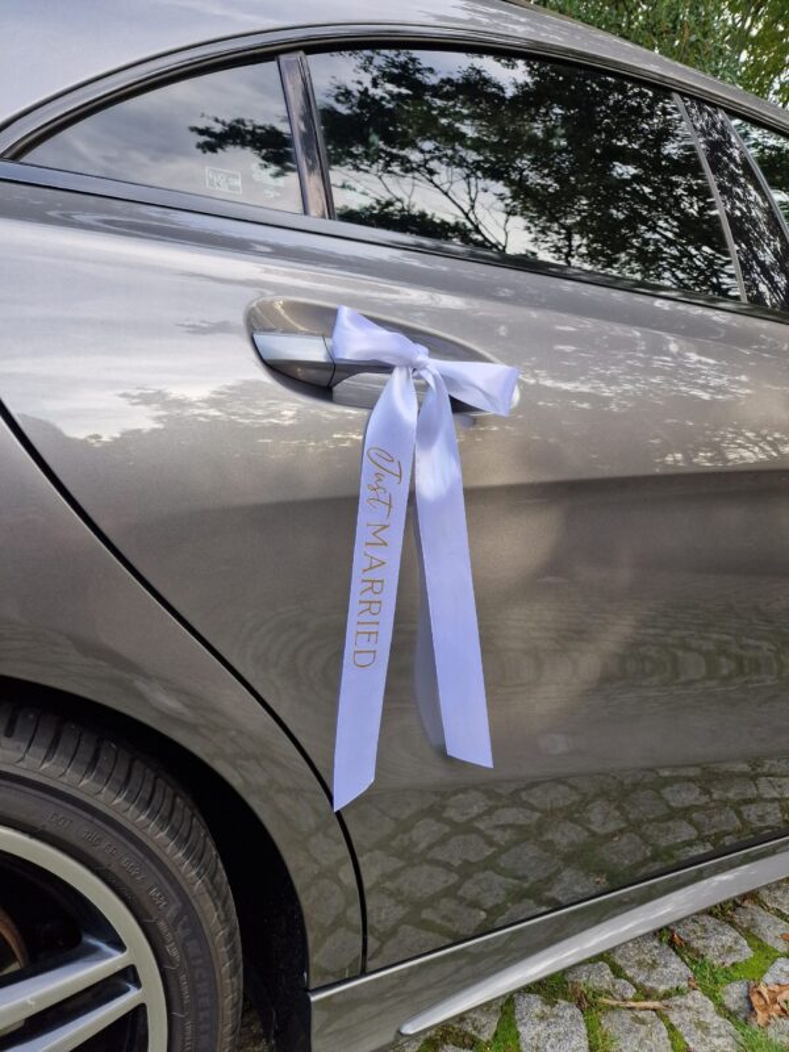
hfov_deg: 58.9
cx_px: 394
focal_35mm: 23
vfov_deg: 73.9
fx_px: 699
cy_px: 526
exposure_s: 1/180
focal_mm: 6.4
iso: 50
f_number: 1.8
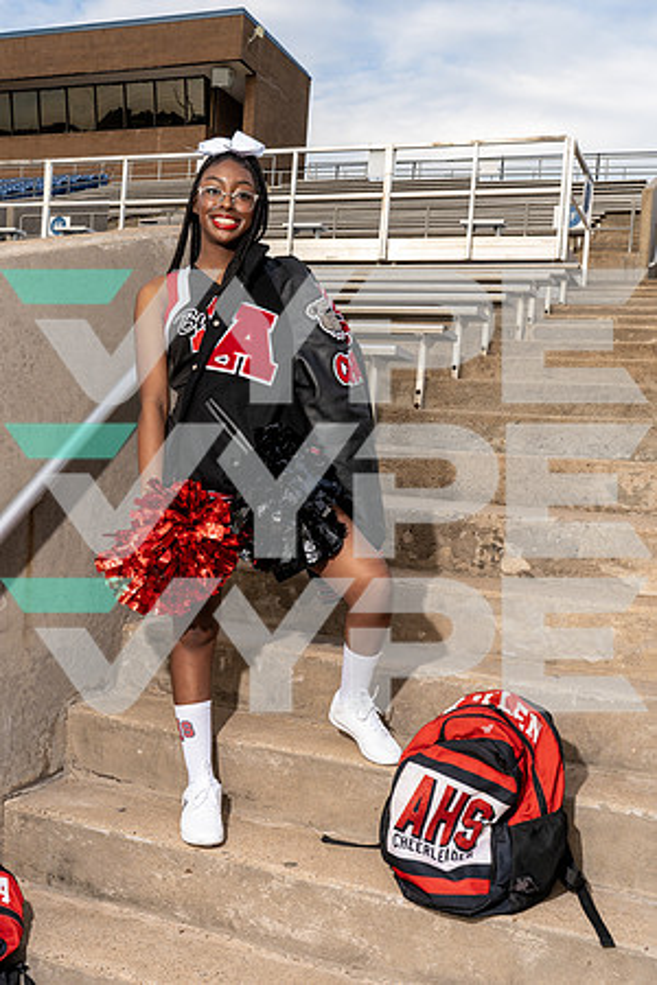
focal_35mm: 36
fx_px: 985
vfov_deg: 53.1
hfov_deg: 36.9
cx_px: 328
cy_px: 492
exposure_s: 1/250
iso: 320
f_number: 8
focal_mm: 36
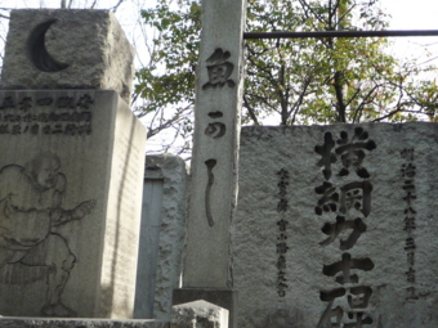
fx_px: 633
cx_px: 271
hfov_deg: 38.0
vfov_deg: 29.0
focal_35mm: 50
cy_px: 208
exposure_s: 1/320
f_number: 2.8
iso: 100
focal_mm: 4.4
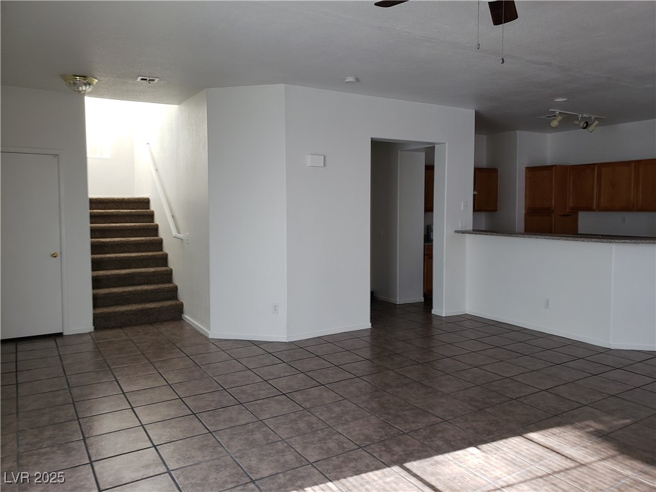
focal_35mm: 26
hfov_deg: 67.3
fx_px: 493
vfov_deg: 53.1
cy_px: 246
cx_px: 328
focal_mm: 4.3
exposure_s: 1/60
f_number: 2.4
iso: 125
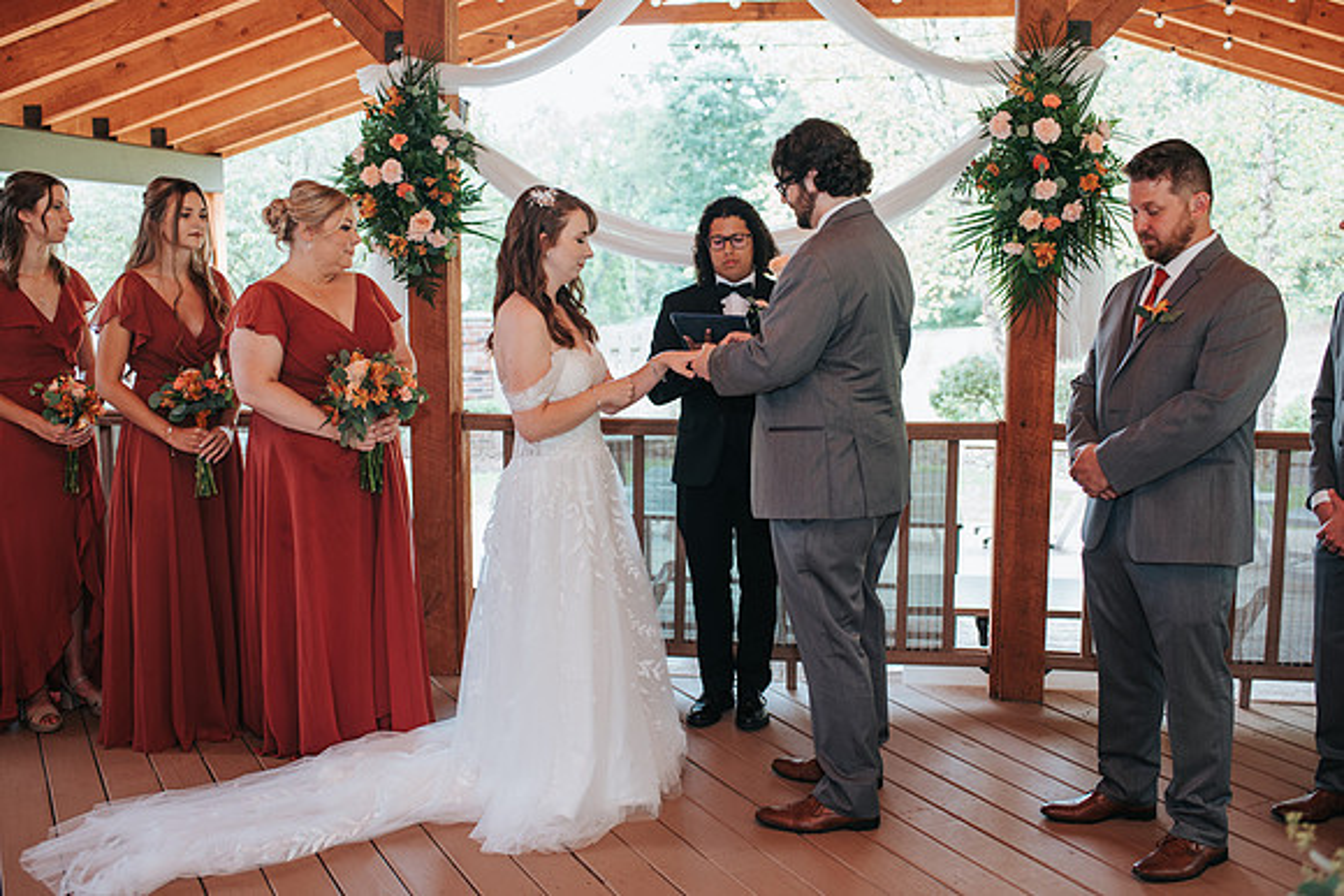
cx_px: 672
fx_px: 1401
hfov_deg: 51.3
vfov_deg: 35.5
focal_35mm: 38
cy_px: 448
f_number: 3.2
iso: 320
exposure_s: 1/125
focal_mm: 35
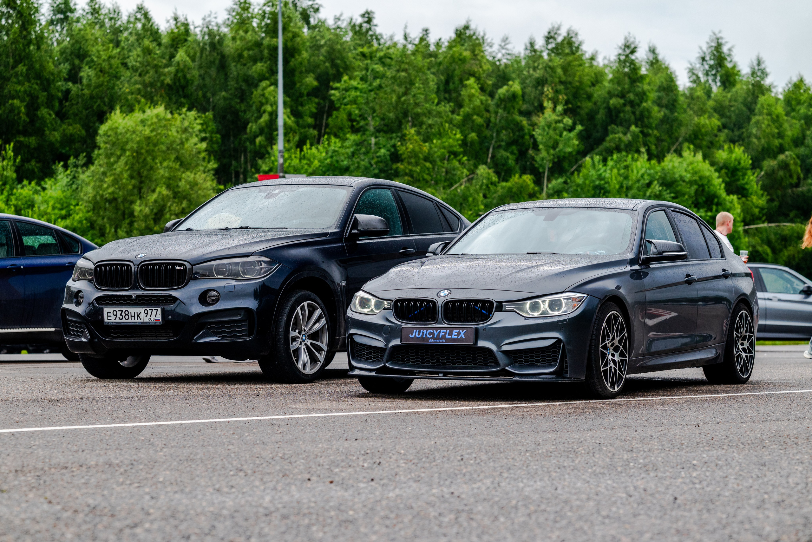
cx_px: 403
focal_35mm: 86
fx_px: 1947
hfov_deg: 23.6
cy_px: 272
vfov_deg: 15.8
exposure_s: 1/250
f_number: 4
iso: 640
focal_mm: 85
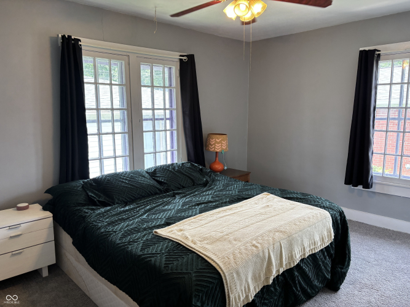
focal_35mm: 26
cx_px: 205
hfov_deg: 67.3
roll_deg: +1.2
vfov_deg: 53.0
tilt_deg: -7.5
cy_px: 154
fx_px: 308
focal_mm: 5.96
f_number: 1.6
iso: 100
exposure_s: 1/120
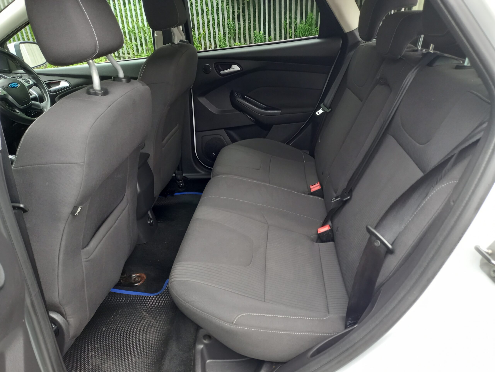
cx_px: 248
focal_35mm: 25
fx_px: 357
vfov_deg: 54.9
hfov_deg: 69.4
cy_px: 186
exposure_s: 1/60
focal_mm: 4.6
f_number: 2
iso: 100
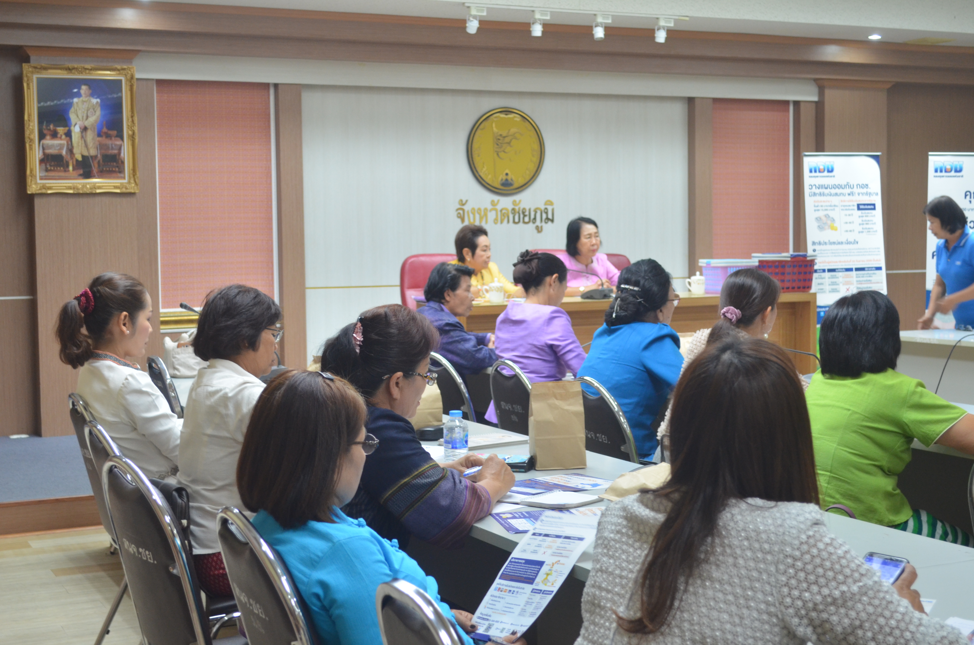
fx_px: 1458
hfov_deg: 36.9
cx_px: 487
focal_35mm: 54
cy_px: 322
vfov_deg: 25.0
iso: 900
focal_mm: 36
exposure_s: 1/30
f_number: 5
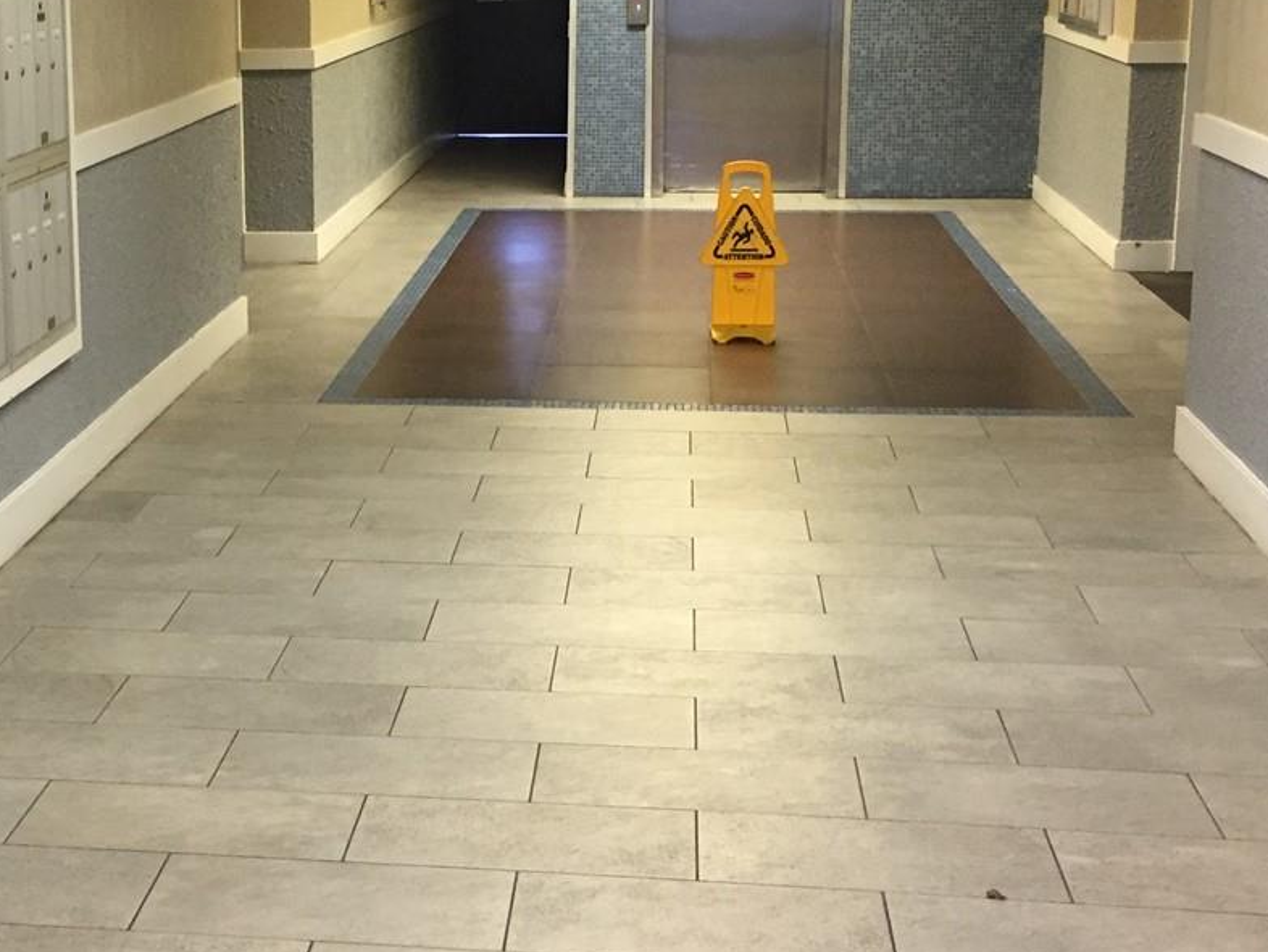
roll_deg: +1.1
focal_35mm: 59
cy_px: 379
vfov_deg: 24.8
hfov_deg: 32.2
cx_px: 350
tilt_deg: -10.0
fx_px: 2162
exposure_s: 1/30
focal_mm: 4.15
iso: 160
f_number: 2.2
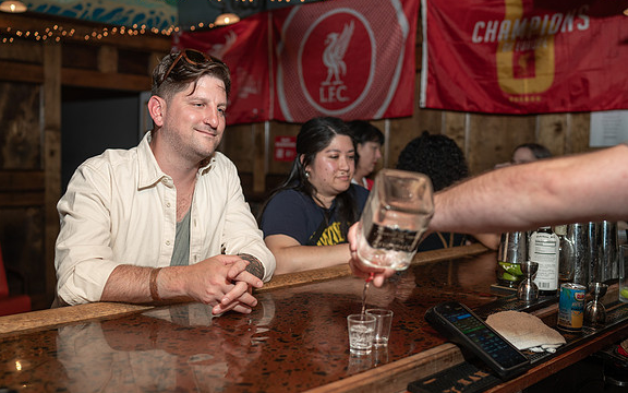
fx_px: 633
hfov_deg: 52.7
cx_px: 313
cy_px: 197
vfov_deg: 34.4
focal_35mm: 37
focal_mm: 35
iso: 100
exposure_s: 1/200
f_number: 2.2
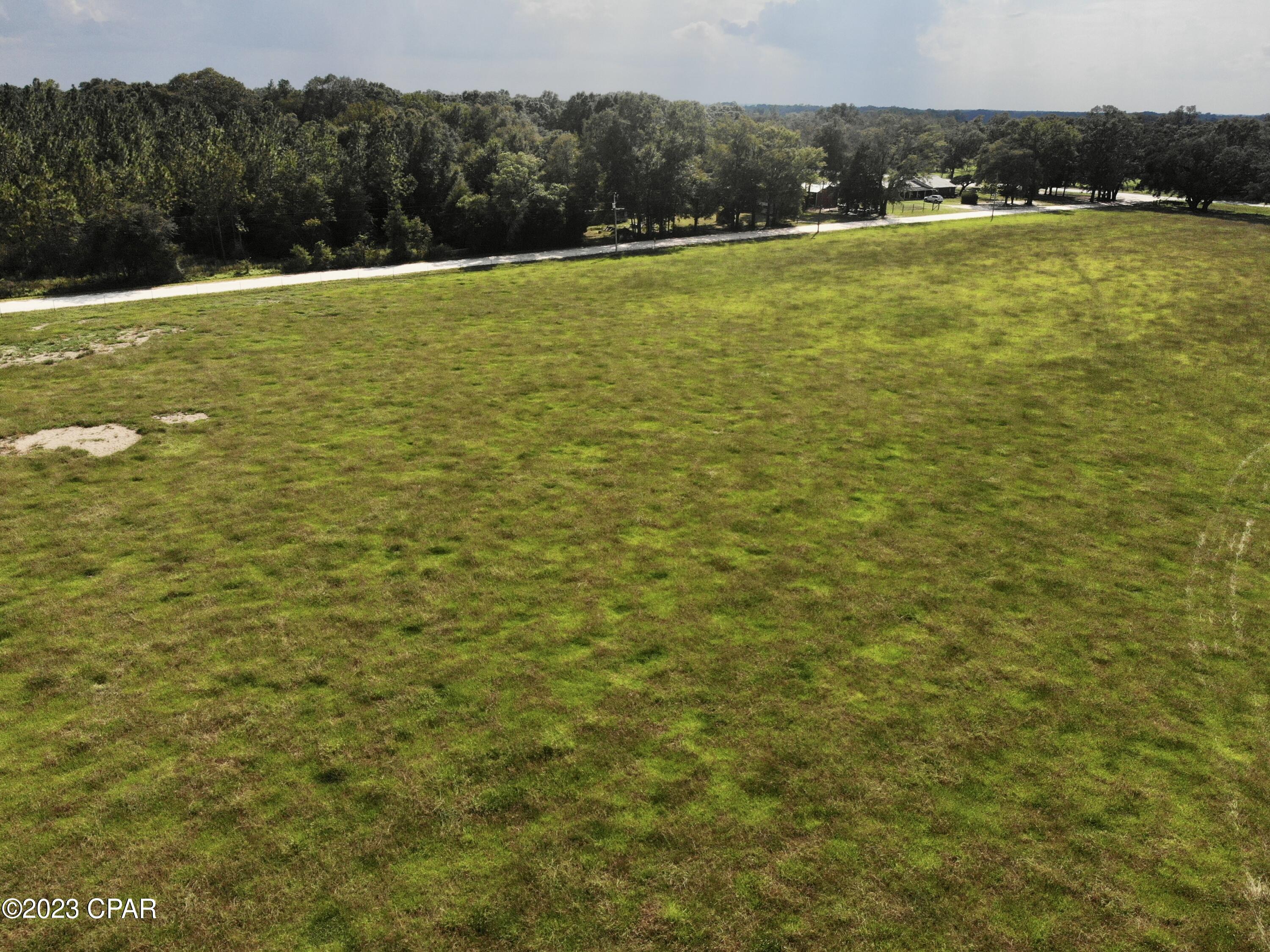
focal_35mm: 24
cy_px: 476
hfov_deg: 71.6
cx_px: 635
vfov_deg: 56.8
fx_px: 880
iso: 100
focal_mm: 4.5
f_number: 2.8
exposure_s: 1/2500
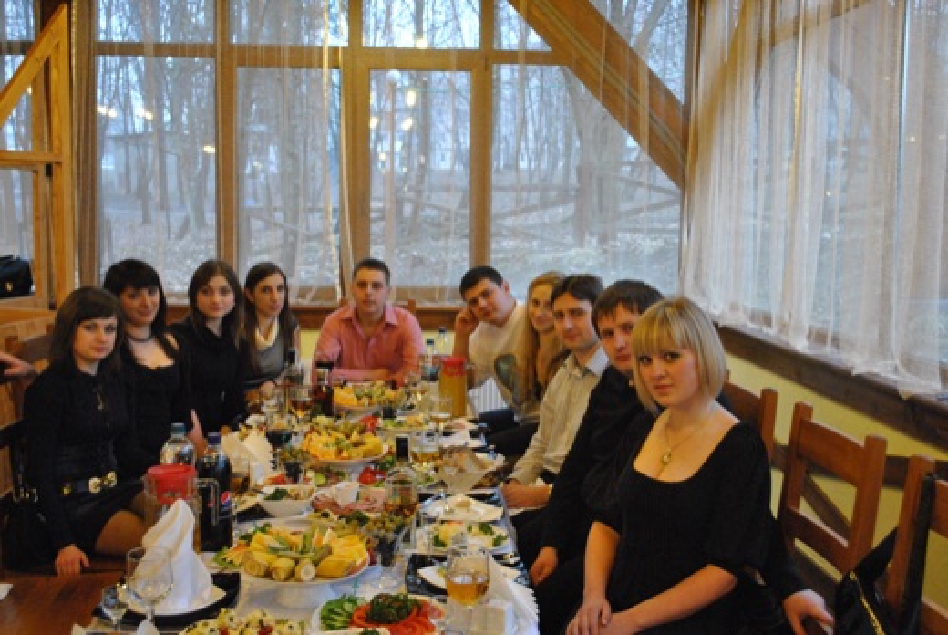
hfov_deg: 49.5
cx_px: 474
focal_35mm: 39
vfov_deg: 34.3
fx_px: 1028
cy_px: 318
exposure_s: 1/30
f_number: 4.2
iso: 1400
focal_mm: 26
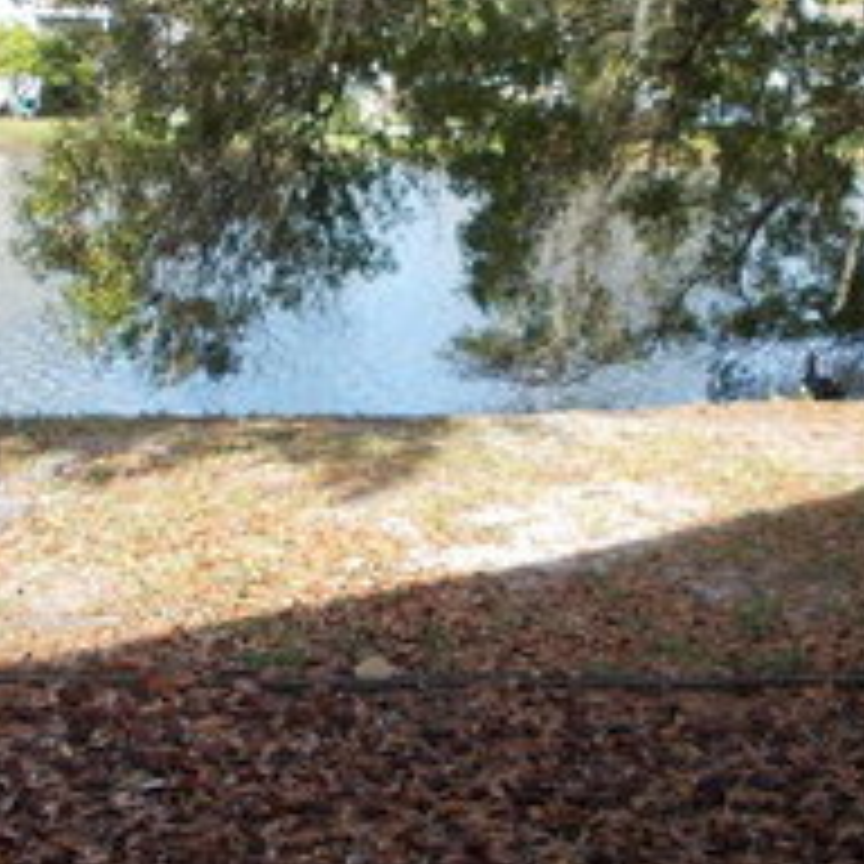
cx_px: 488
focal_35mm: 51
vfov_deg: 33.4
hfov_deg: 33.4
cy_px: 410
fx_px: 1440
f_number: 3.2
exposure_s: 1/250
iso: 80
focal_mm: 4.6
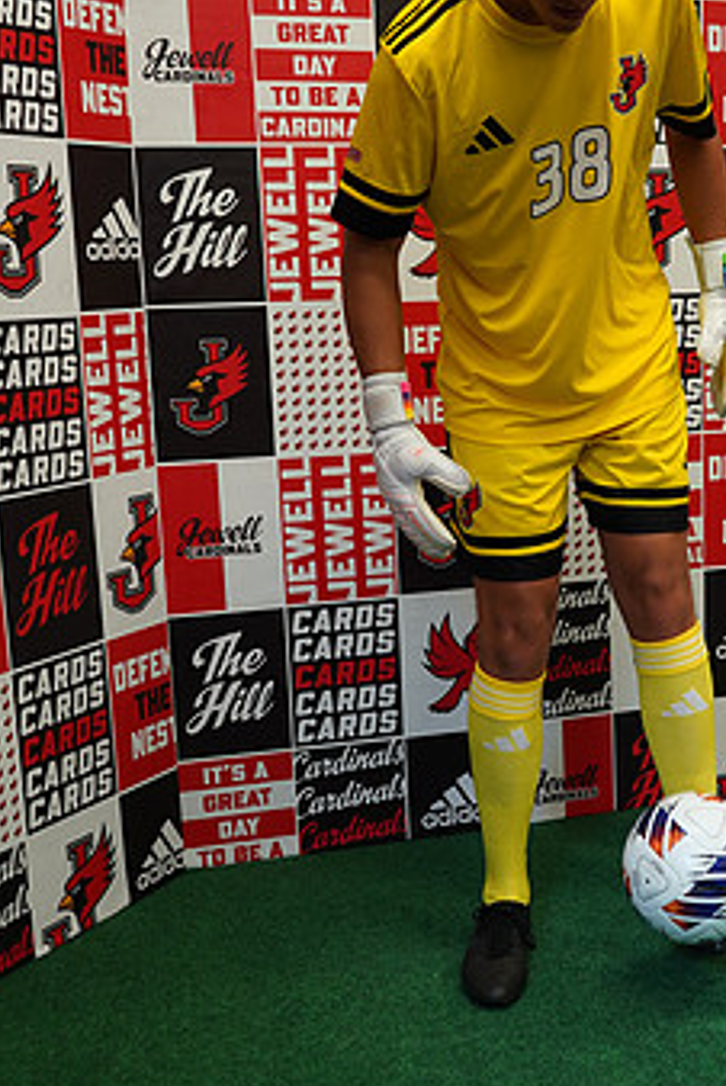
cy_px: 517
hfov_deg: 27.4
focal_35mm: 48
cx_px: 612
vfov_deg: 41.1
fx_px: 1449
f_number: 4
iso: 1000
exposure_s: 1/160
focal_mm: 28
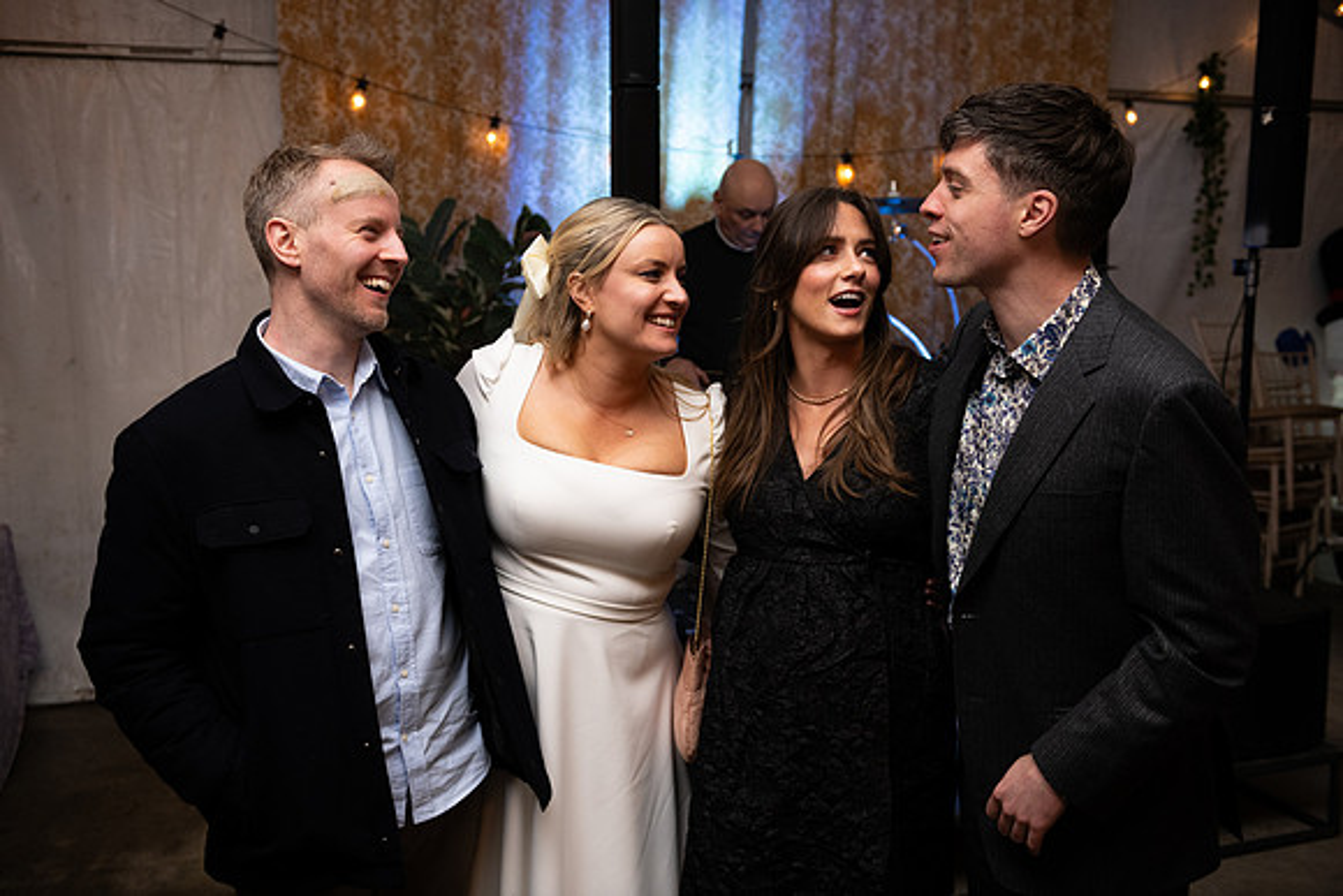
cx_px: 672
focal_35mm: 35
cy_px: 448
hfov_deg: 54.4
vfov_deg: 37.9
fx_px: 1306
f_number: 3.5
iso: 800
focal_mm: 35
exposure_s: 1/160
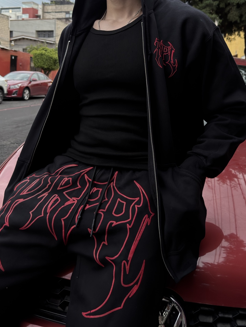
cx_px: 136
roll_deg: -3.1
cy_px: 101
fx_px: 331
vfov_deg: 51.3
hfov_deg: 40.7
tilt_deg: -2.6
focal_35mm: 35
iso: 800
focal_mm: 6.76
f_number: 1.78
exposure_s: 1/15
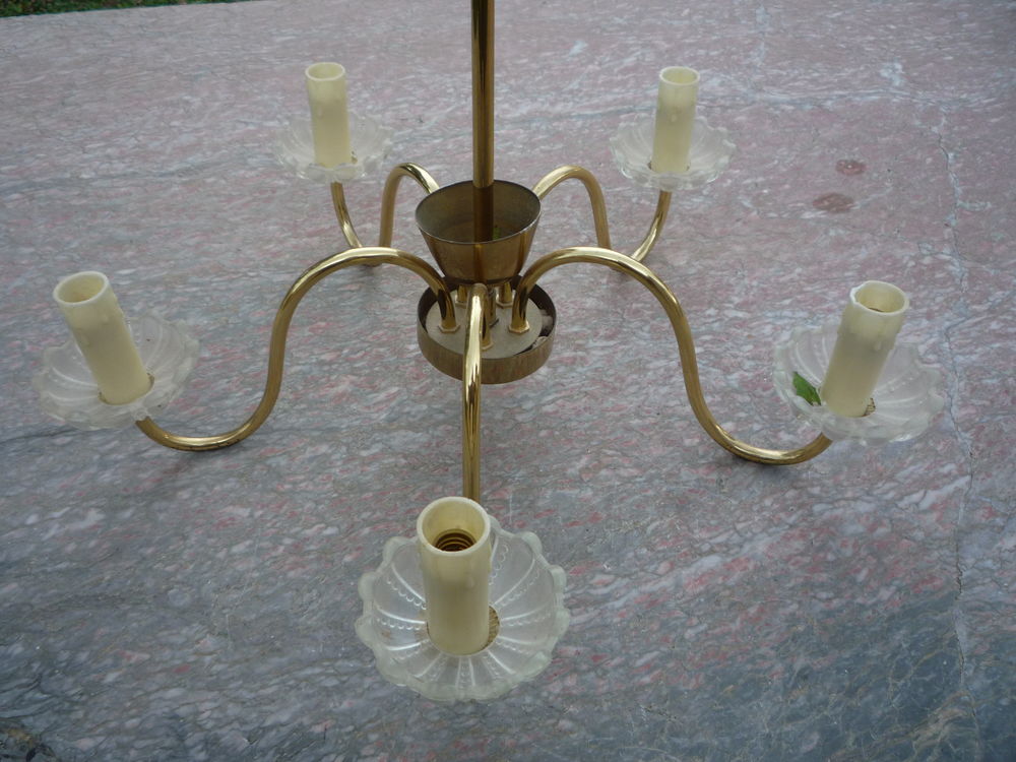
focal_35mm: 30
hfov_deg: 60.0
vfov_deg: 46.8
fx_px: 881
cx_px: 508
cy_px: 381
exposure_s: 1/50
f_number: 3.3
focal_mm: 5.2
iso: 100
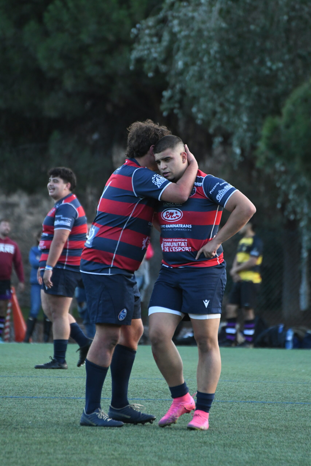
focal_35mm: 450
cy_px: 233
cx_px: 156
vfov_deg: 4.6
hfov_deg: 3.1
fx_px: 5830
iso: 3200
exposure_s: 1/640
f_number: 5.6
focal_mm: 300
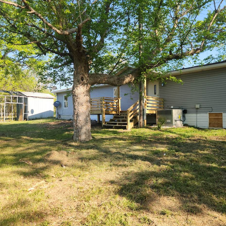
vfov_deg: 57.3
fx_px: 207
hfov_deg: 56.5
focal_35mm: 28
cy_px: 114
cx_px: 144
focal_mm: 5.4
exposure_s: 1/519
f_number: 1.8
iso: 20
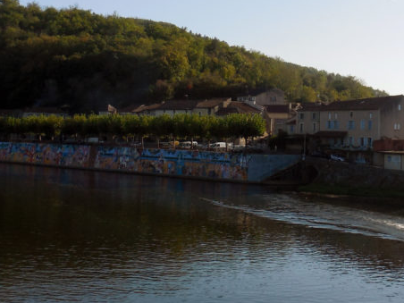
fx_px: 794
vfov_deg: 21.5
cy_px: 105
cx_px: 327
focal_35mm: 68
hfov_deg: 27.9
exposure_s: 1/1250
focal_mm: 5.3
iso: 125
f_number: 3.2
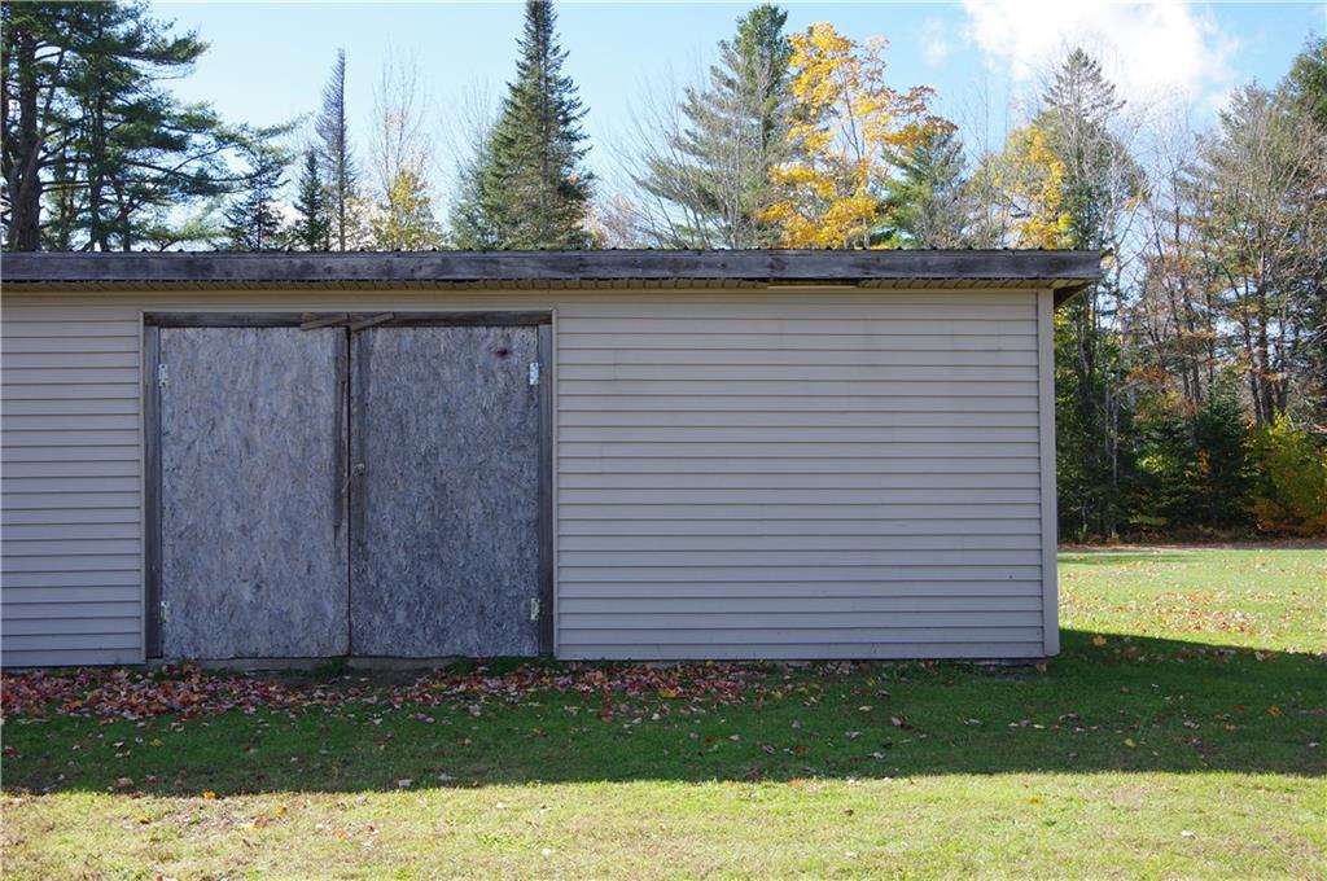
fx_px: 1546
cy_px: 440
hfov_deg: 46.5
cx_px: 664
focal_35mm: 42
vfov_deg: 31.8
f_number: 11
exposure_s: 1/125
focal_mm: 28
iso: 400
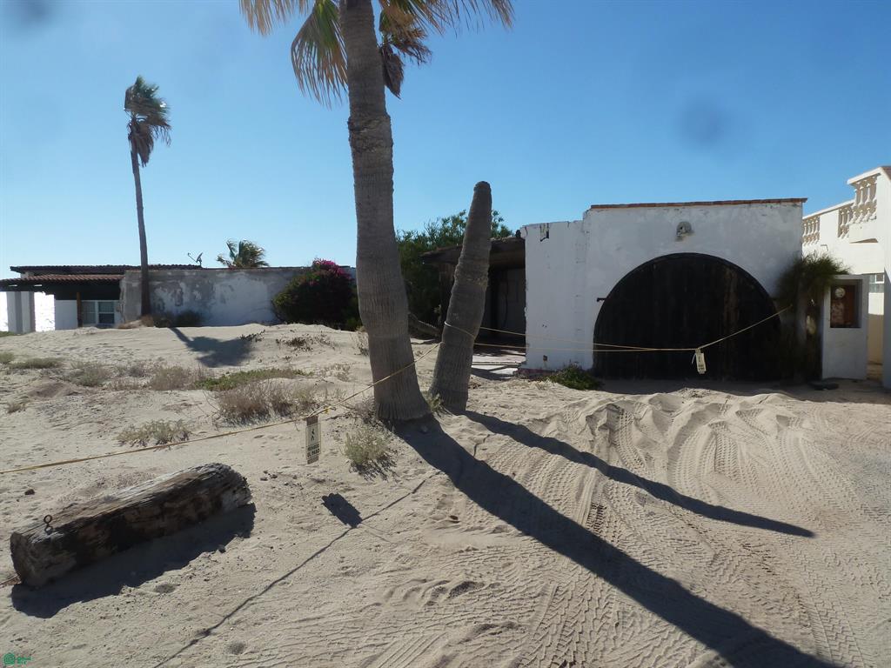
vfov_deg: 54.9
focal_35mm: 25
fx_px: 643
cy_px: 334
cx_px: 446
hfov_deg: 69.4
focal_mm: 4.1
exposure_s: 1/500
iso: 80
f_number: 5.6
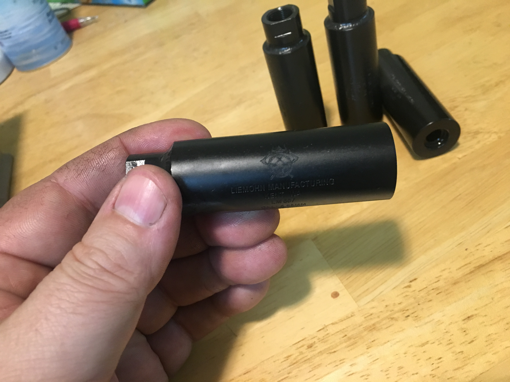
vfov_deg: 48.2
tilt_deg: -44.9
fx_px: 427
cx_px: 255
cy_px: 191
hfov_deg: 61.7
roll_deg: +21.6
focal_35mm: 29
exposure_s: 1/30
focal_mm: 4.15
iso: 200
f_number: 2.2
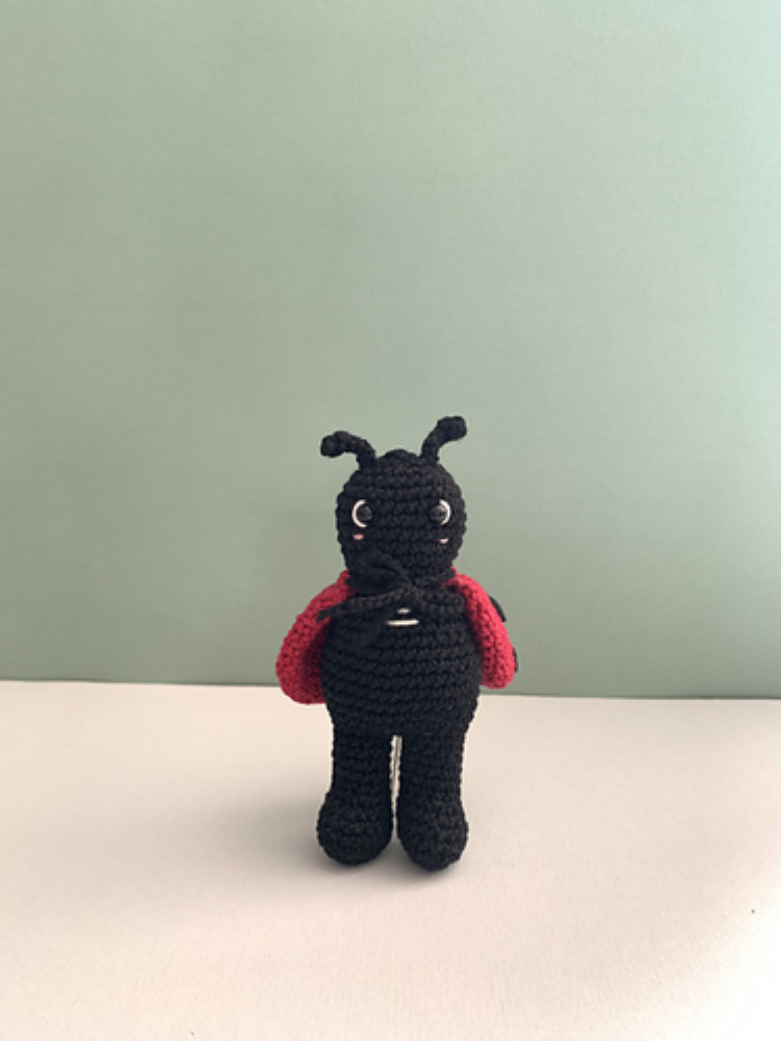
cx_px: 390
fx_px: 782
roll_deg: -0.1
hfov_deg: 53.1
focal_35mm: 26
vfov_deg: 67.3
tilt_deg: -10.6
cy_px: 520
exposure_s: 1/60
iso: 320
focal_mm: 4.25
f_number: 1.8
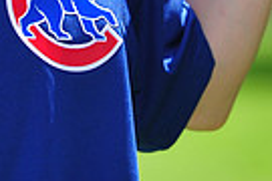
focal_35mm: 710
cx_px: -93
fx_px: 5364
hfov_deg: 2.9
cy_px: -197
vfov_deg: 1.9
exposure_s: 1/640
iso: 200
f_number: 4.5
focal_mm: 165
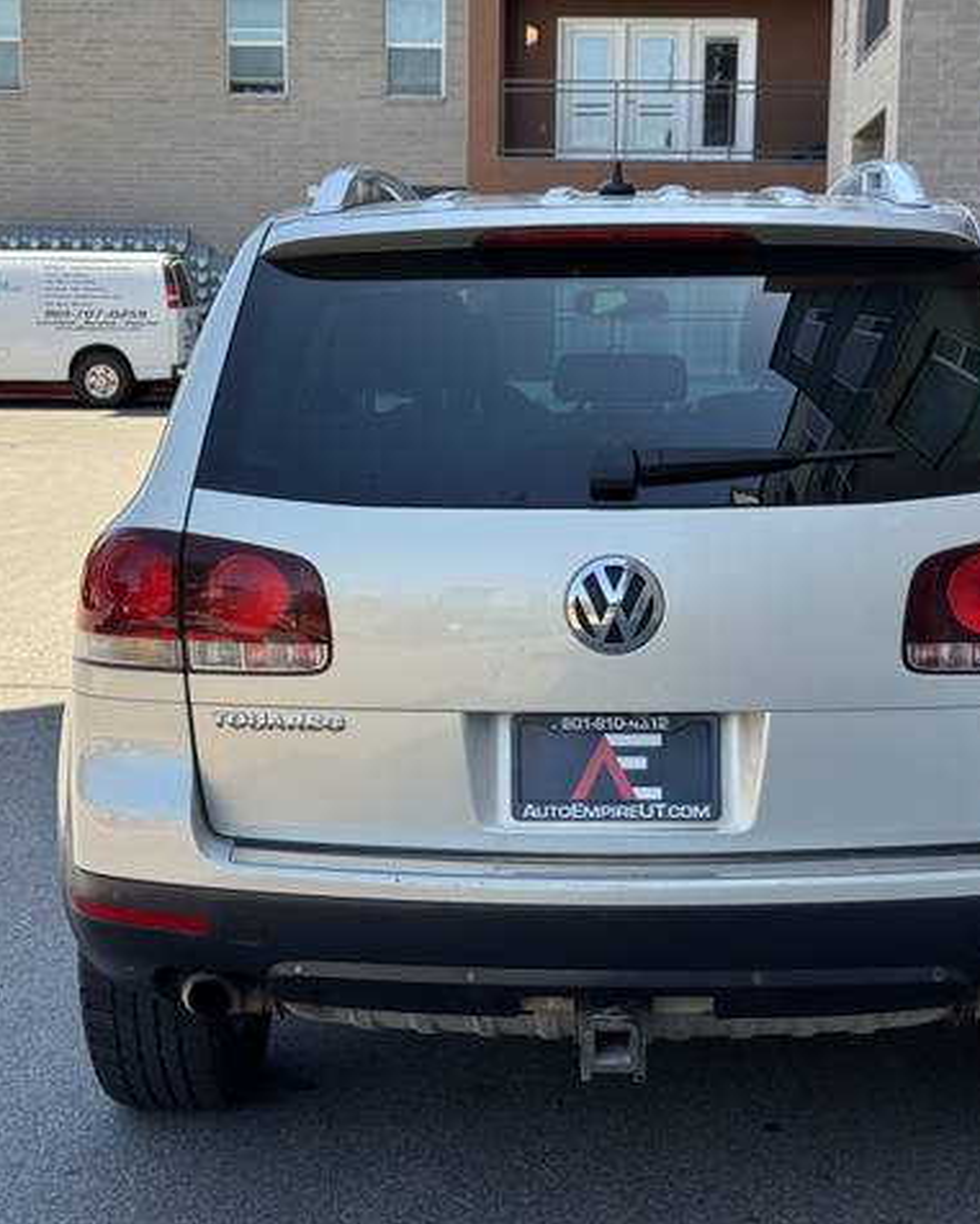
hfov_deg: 24.2
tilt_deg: -7.7
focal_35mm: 63
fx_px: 2283
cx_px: 525
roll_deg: -1.4
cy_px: 615
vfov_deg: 30.0
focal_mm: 6.76
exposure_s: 1/756
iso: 64
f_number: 1.78
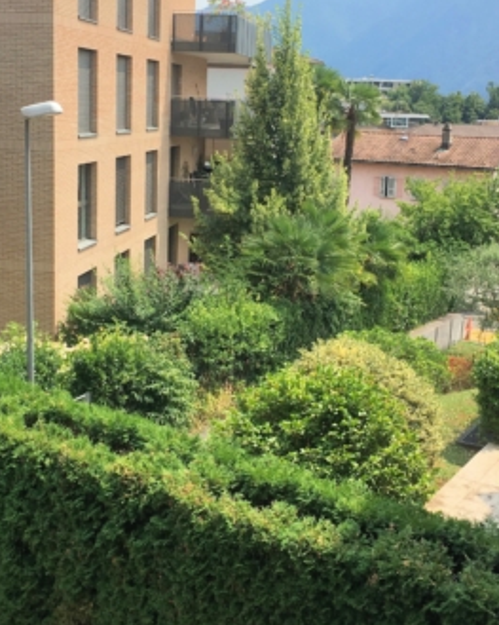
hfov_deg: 29.7
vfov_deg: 36.6
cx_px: 233
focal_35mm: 51
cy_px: 262
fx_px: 942
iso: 25
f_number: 2.2
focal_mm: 4.15
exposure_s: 1/1040
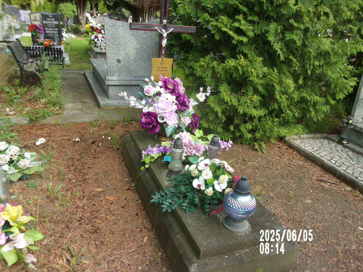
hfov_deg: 63.4
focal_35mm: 28
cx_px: 182
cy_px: 136
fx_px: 294
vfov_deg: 49.7
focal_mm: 5.1
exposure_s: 1/150
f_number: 3.9
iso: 80
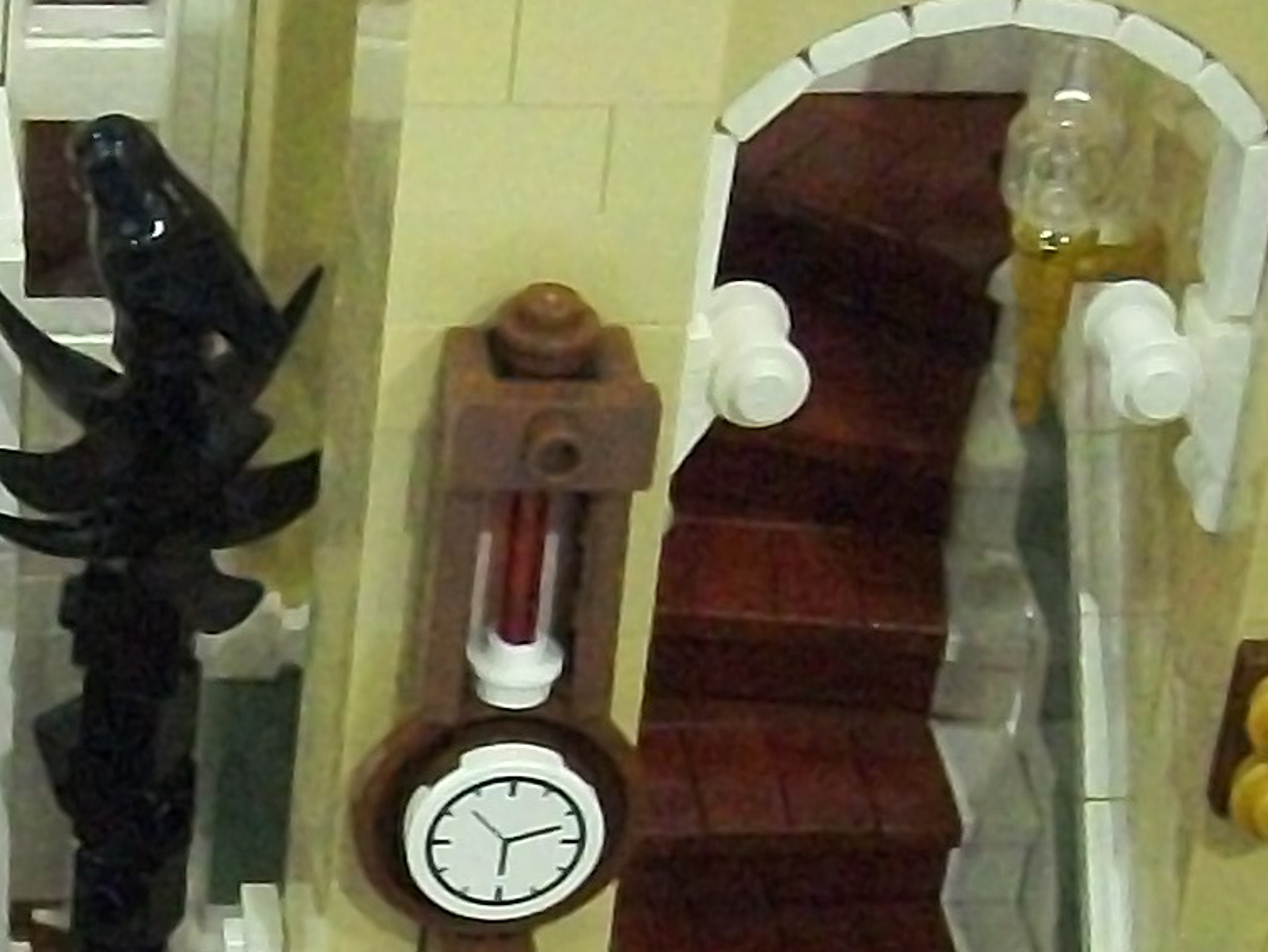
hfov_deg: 12.5
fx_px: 5680
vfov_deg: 9.5
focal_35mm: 155
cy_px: 997
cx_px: -177
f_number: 2.7
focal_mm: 6
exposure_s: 1/60
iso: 431
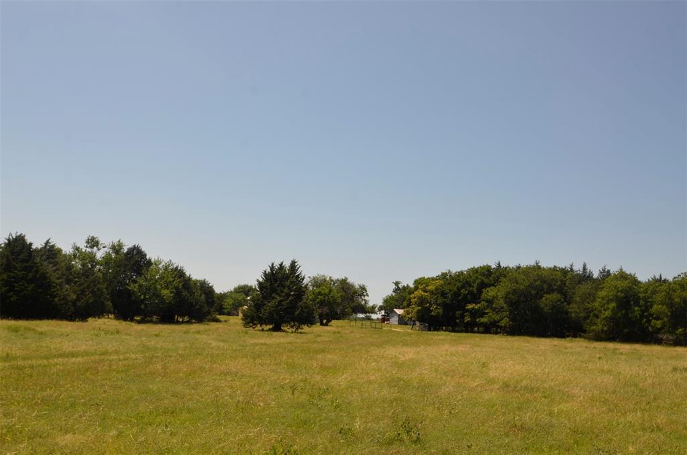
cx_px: 344
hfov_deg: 53.2
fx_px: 686
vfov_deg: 36.7
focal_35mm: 36
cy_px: 228
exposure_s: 1/250
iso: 100
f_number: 8
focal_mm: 24
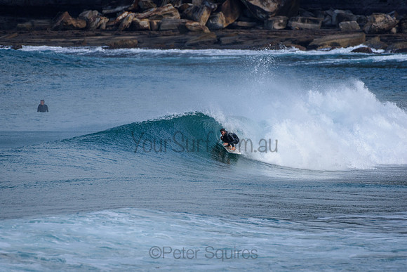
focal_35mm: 750
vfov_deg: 1.8
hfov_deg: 2.7
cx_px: 204
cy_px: 136
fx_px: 8481
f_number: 5.6
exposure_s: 1/2000
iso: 450
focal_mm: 500
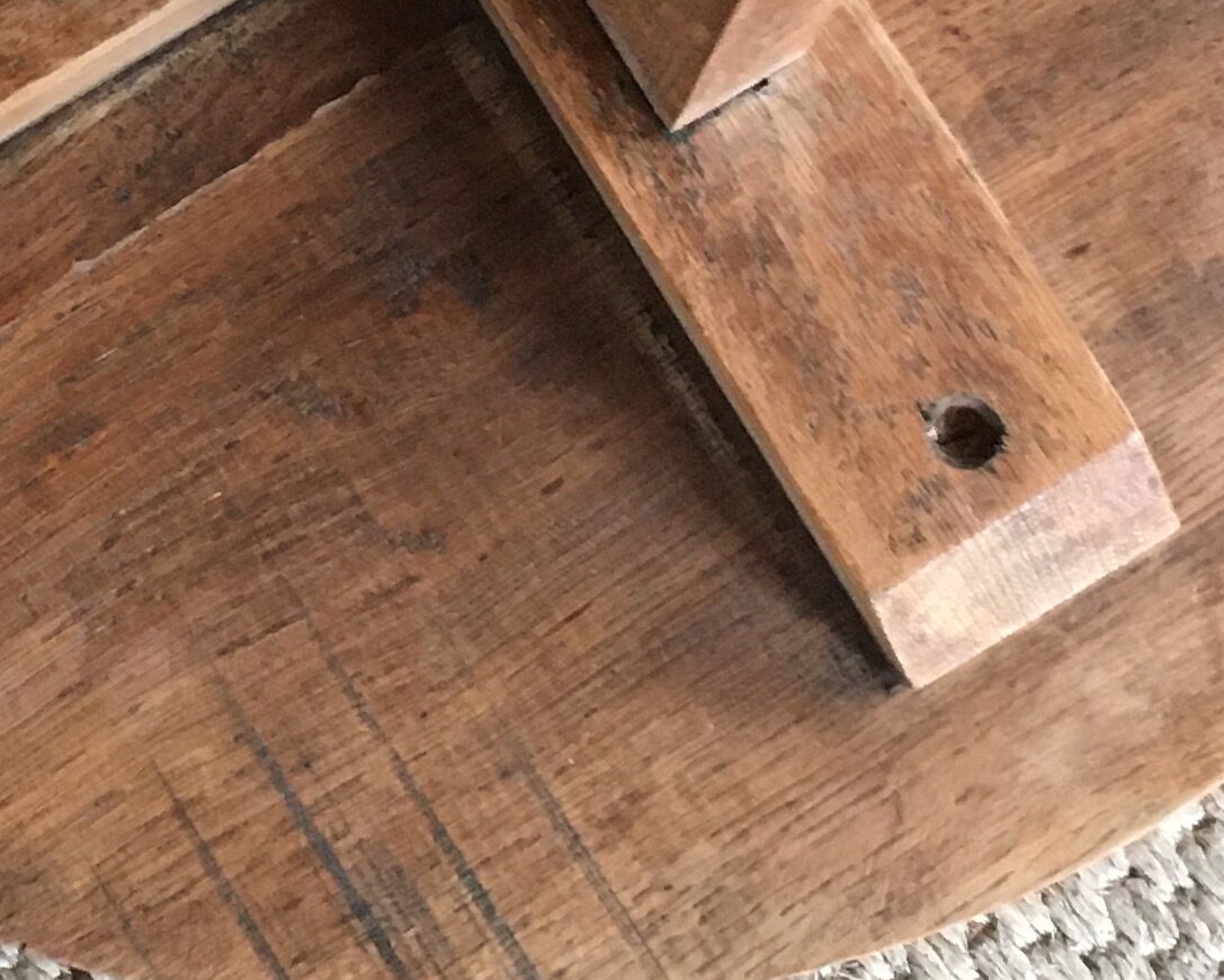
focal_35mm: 105
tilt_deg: -80.4
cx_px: 243
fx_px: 3804
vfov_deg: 14.3
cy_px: -116
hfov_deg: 18.1
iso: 200
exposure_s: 1/17
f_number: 2.2
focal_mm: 4.15
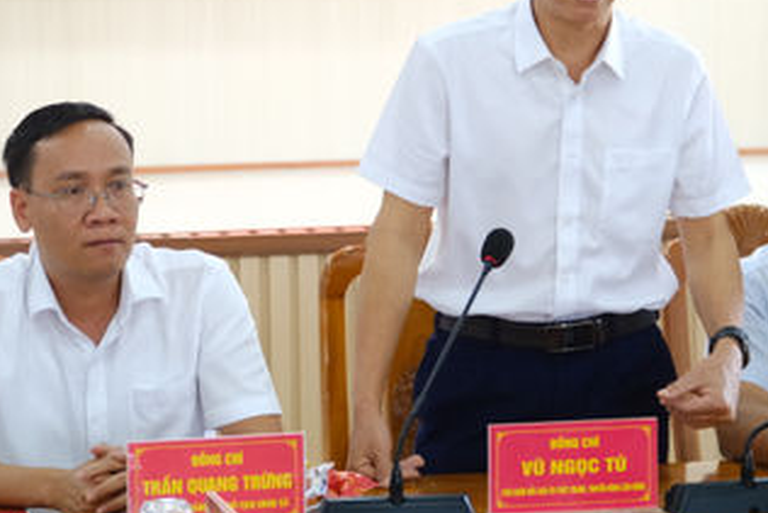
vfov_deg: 9.8
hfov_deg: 14.6
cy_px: 148
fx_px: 2988
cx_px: 471
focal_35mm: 140
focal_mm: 54.5
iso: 3200
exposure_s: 1/125
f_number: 4
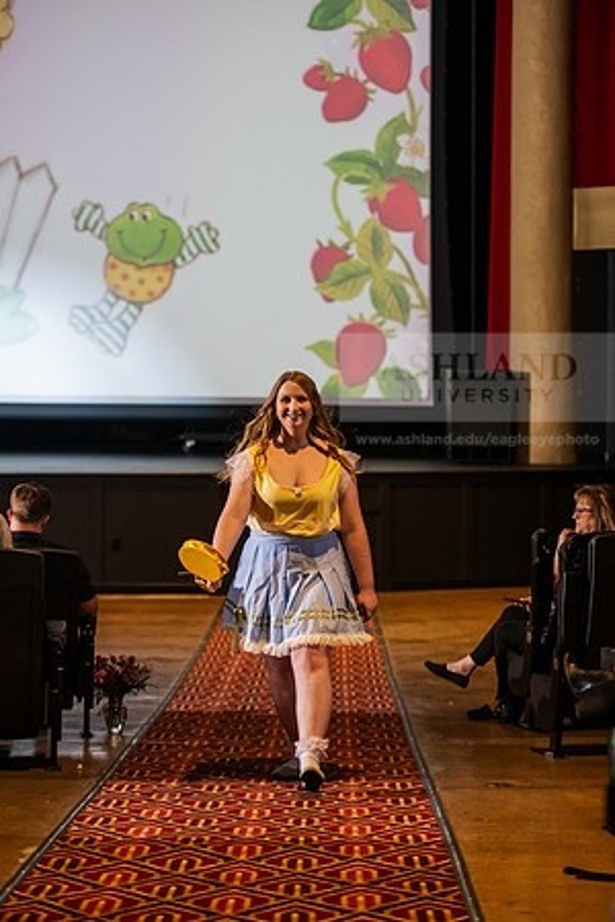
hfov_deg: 15.2
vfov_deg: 22.6
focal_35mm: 90
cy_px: 461
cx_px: 308
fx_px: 2306
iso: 2500
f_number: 3.2
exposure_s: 1/320
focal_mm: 90
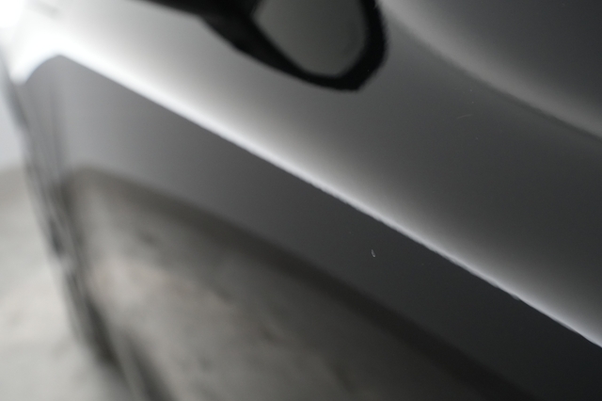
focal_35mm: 28
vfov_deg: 46.4
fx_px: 468
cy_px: 200
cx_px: 301
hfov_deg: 65.5
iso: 4000
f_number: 4.5
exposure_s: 1/100
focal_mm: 28
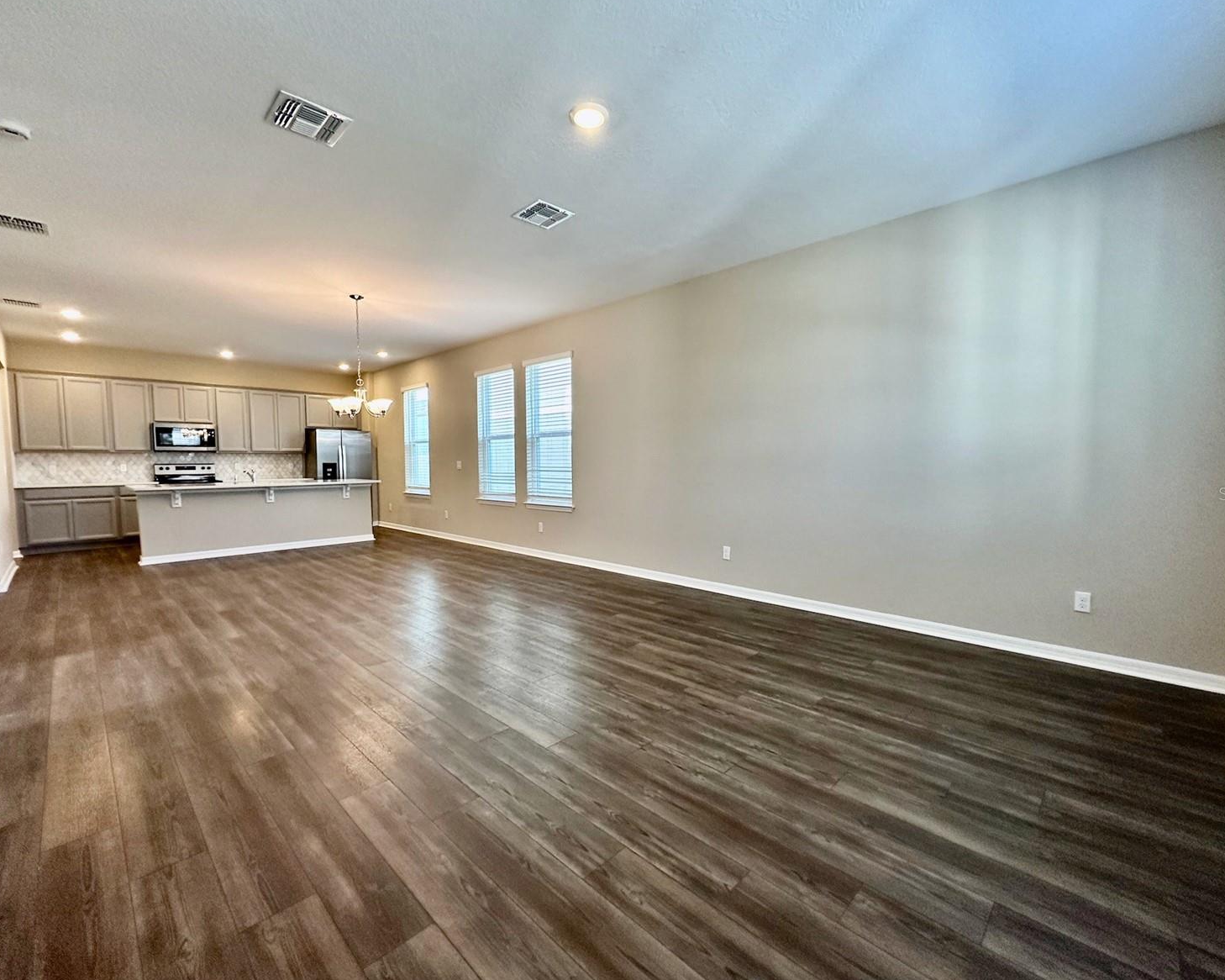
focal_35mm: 15
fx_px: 544
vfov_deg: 84.0
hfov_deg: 96.8
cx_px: 626
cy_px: 493
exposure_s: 1/120
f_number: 2.2
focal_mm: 2.22
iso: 200
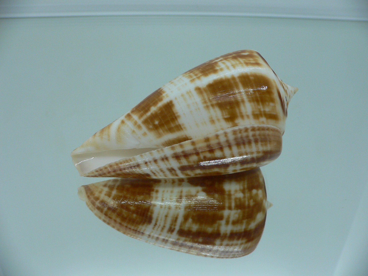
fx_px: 372
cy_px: 138
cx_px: 184
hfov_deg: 52.6
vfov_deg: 40.7
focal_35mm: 35
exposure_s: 1/60
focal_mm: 4.6
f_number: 2.8
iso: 80
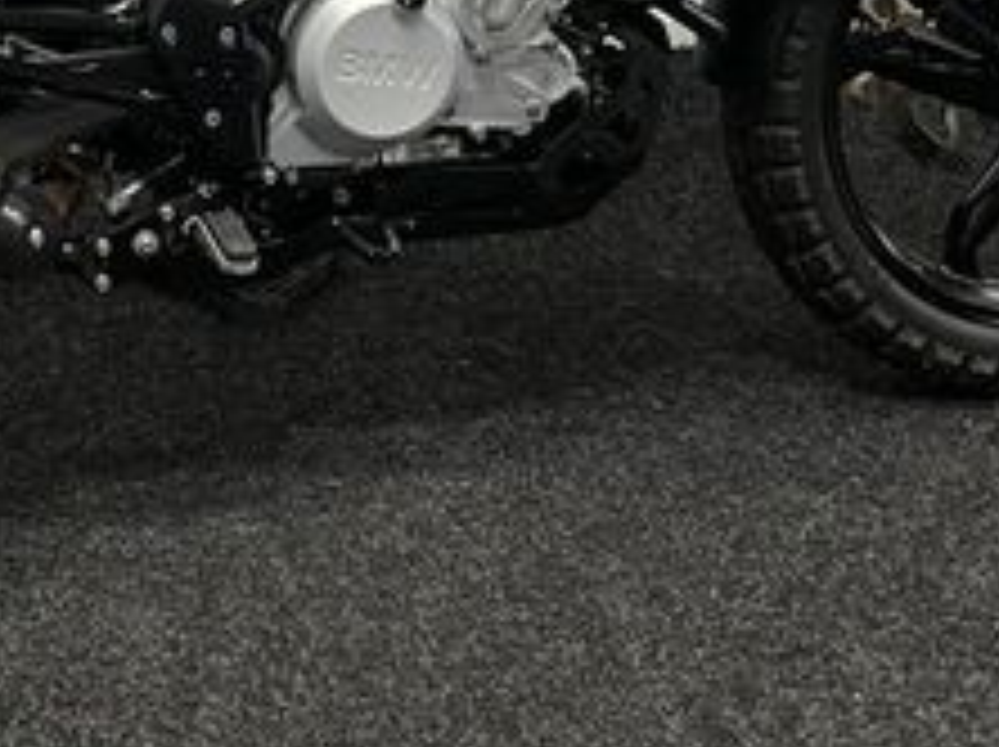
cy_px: -238
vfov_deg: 18.2
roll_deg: -0.5
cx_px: 117
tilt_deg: -16.9
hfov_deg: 25.3
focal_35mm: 75
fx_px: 2162
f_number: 1.6
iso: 100
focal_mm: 5.1
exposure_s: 1/50
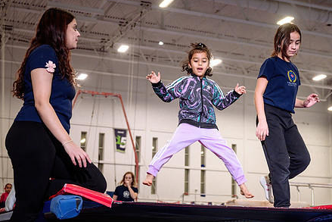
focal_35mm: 70
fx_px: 646
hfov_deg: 28.7
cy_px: 127
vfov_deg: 19.5
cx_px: 208
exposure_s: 1/400
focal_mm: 42
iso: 1600
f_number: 3.5
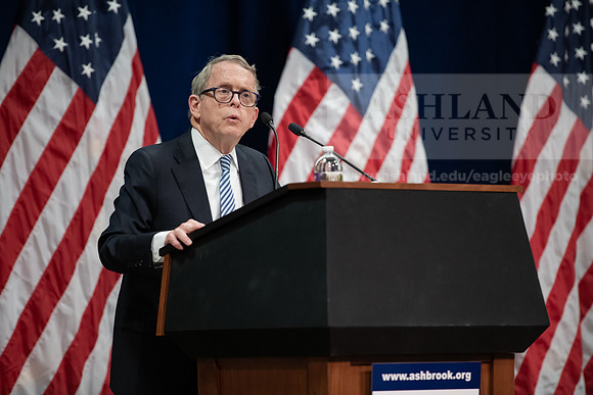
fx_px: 3213
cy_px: 198
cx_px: 296
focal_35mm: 195
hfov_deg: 10.5
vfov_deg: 7.0
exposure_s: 1/200
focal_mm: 195
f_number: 3.2
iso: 2000
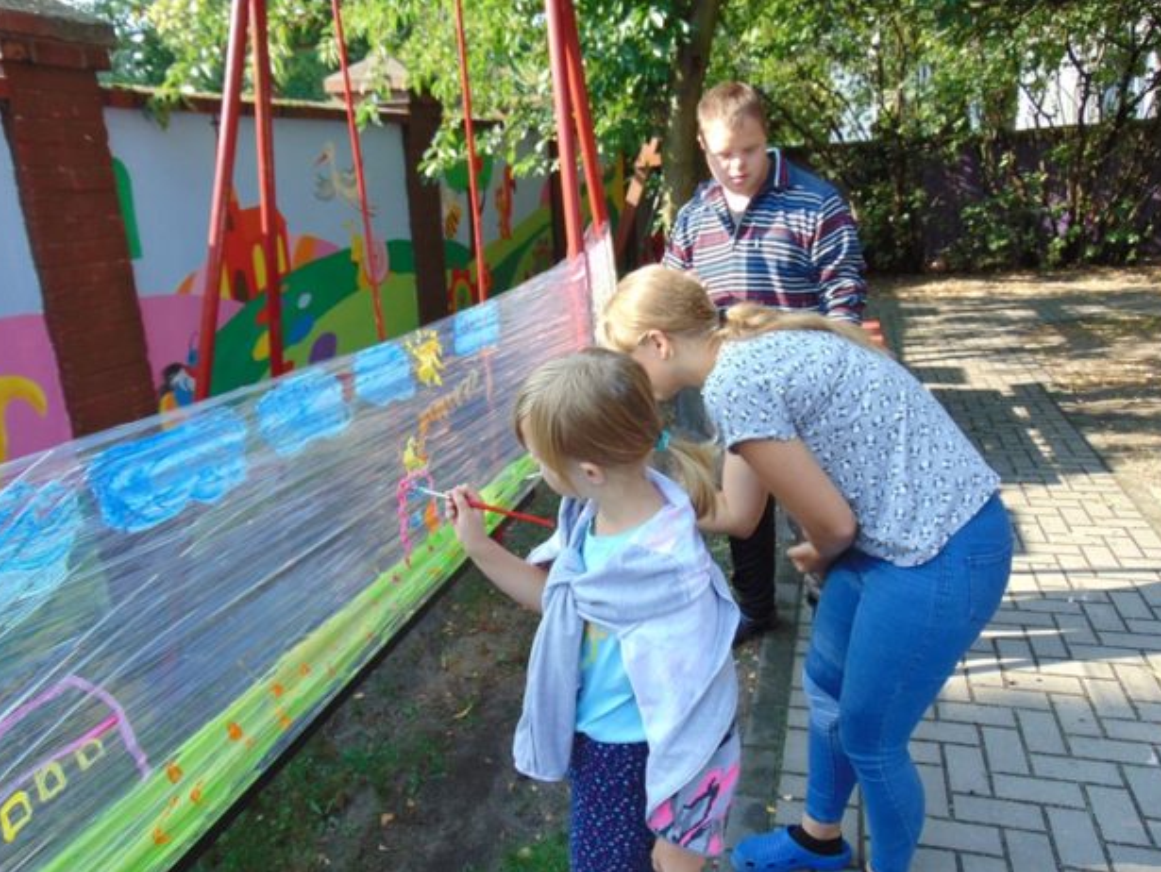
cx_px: 578
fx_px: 873
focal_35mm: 26
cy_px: 451
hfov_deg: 67.3
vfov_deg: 53.1
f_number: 3
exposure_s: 1/160
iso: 80
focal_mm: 4.5
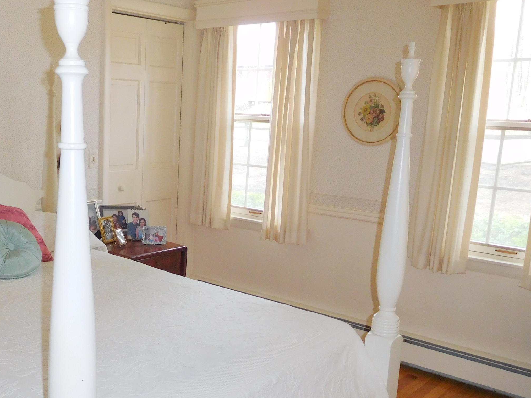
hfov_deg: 48.6
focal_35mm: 37
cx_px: 147
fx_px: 568
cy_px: 230
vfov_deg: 38.6
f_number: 3.4
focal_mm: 4.5
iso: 200
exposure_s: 1/30
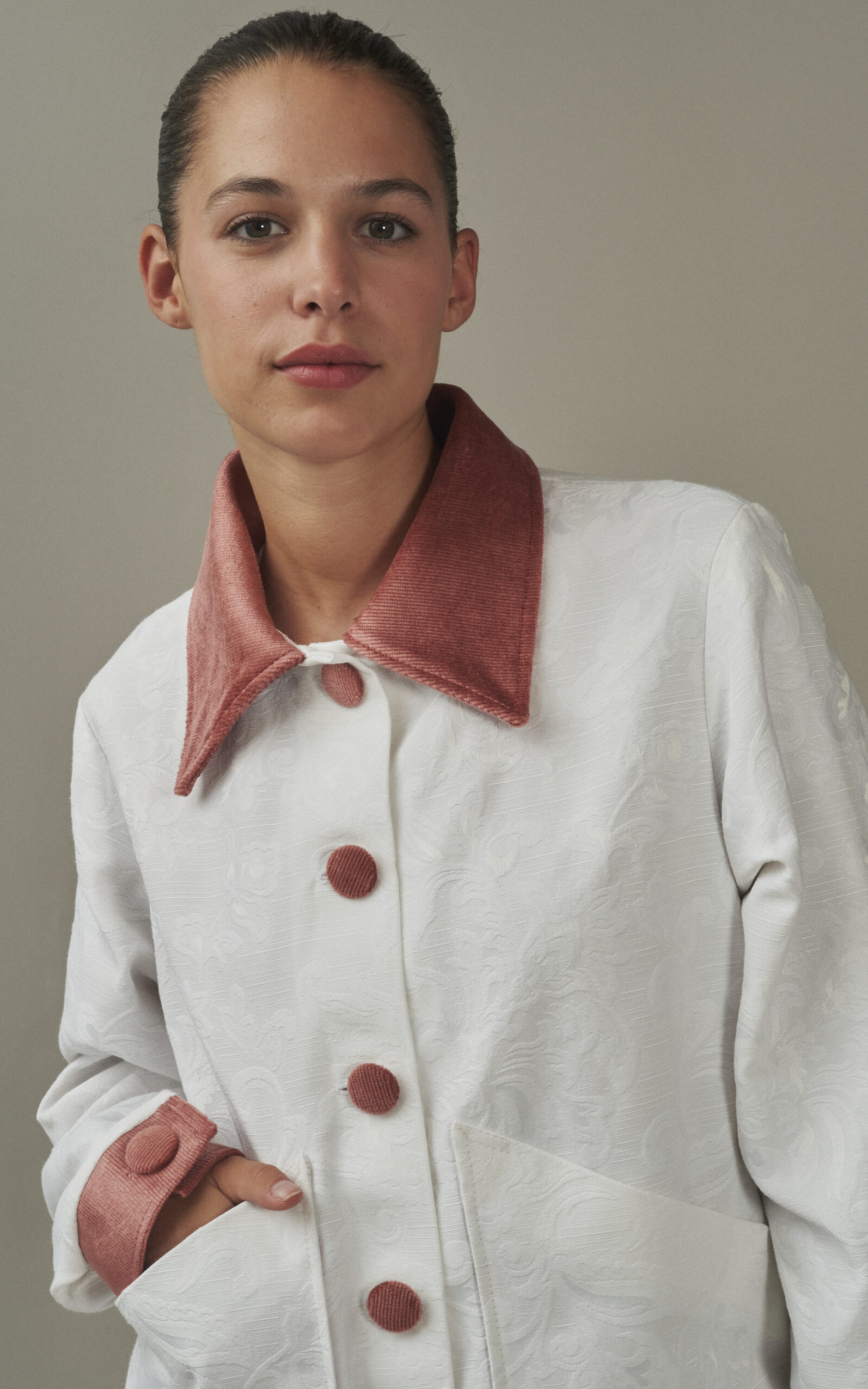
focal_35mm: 87
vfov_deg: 23.8
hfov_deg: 15.0
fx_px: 3293
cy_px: 694
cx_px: 439
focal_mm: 85
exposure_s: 1/160
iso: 200
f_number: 11
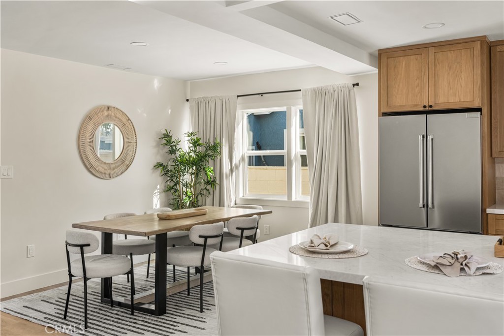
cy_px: 168
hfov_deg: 61.9
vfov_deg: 43.6
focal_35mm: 30
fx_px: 420
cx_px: 252
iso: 80
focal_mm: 30
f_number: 6.3
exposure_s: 1/13
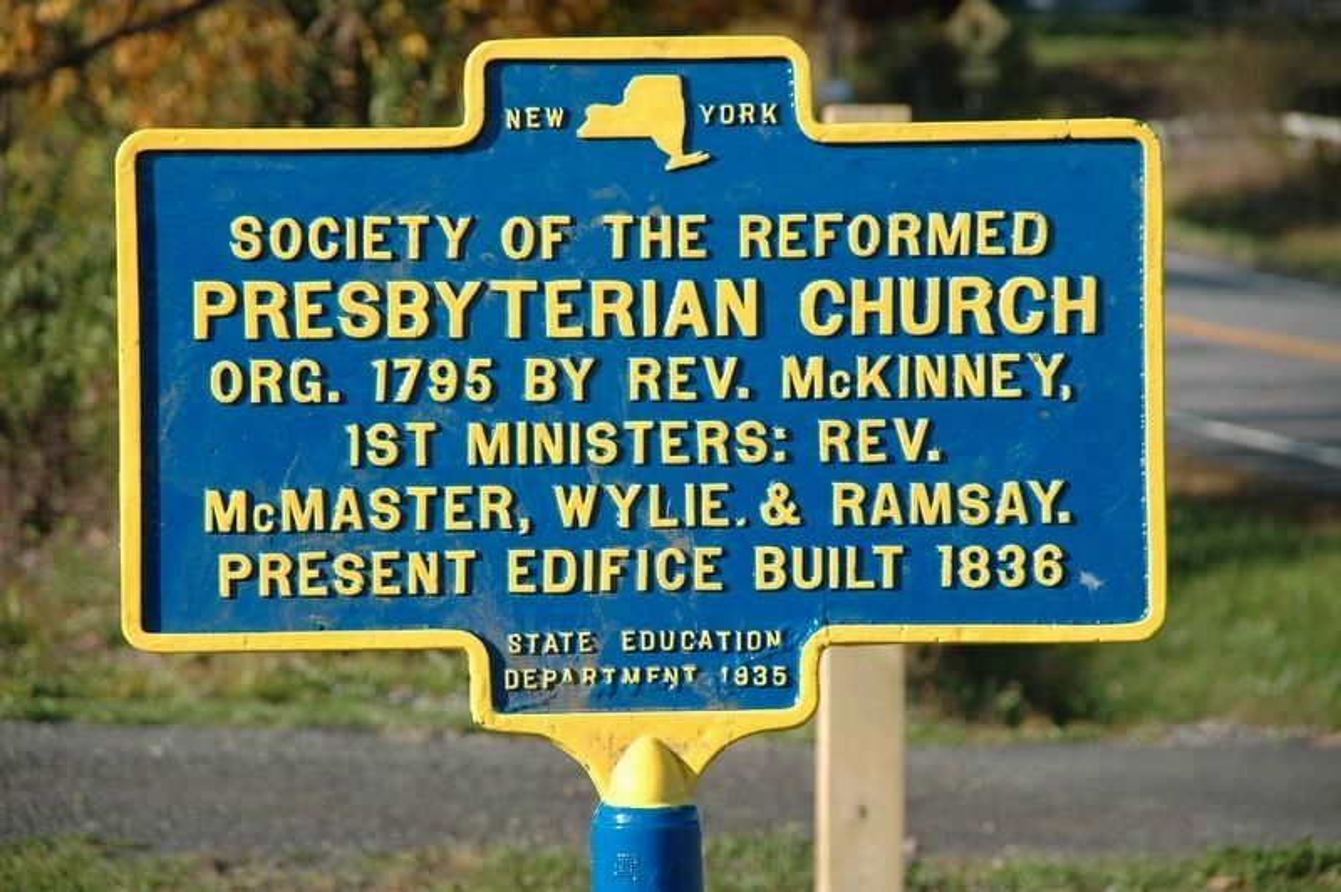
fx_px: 6978
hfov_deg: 11.0
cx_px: 670
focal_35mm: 188
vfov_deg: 7.3
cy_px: 446
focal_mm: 125
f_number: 6.3
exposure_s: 1/640
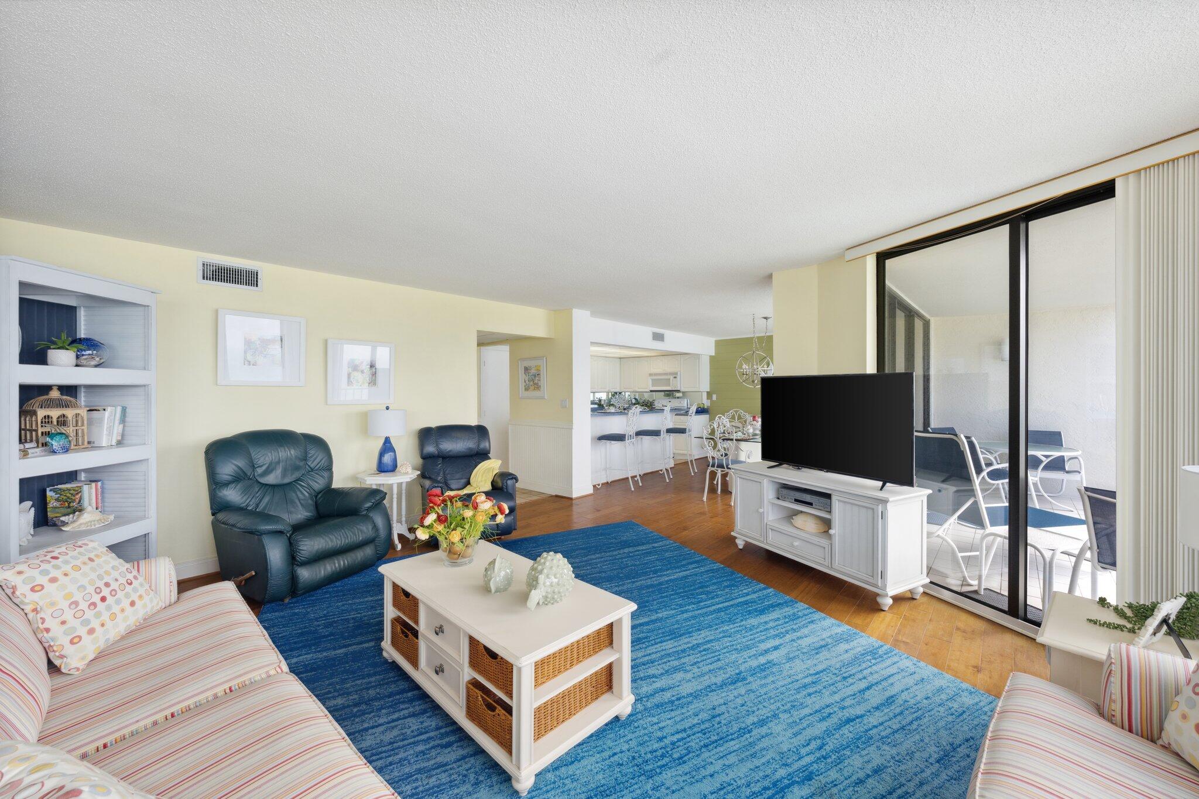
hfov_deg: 104.3
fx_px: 466
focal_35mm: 14
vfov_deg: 81.2
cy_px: 400
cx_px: 600
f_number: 11
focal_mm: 14
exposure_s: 1/40
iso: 500
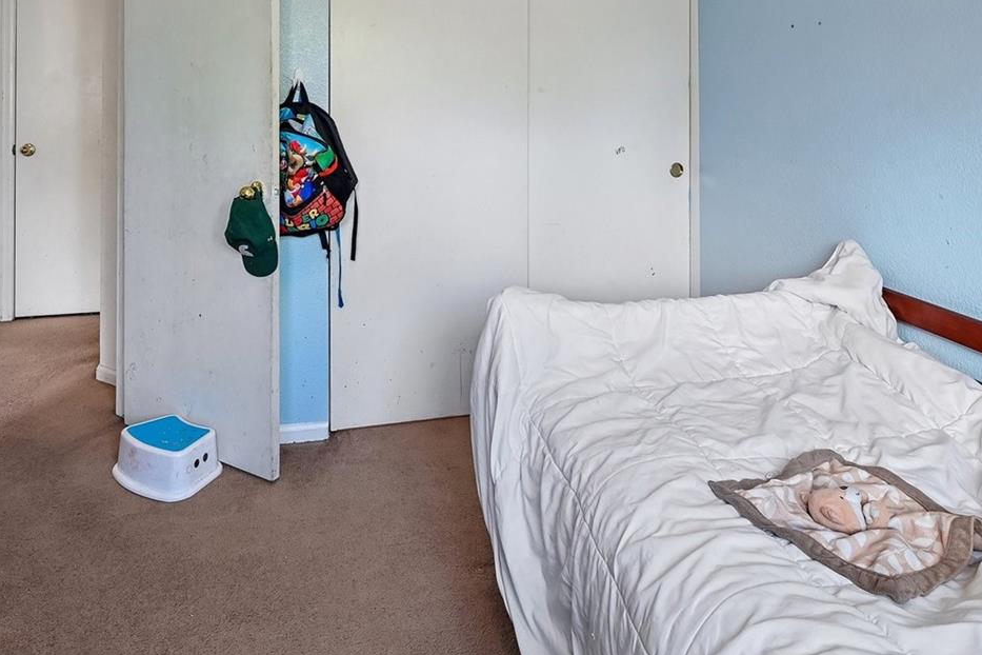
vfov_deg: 50.0
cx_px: 468
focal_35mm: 24
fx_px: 655
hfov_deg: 73.7
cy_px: 132
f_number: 10
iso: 400
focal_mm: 14
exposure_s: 1/25
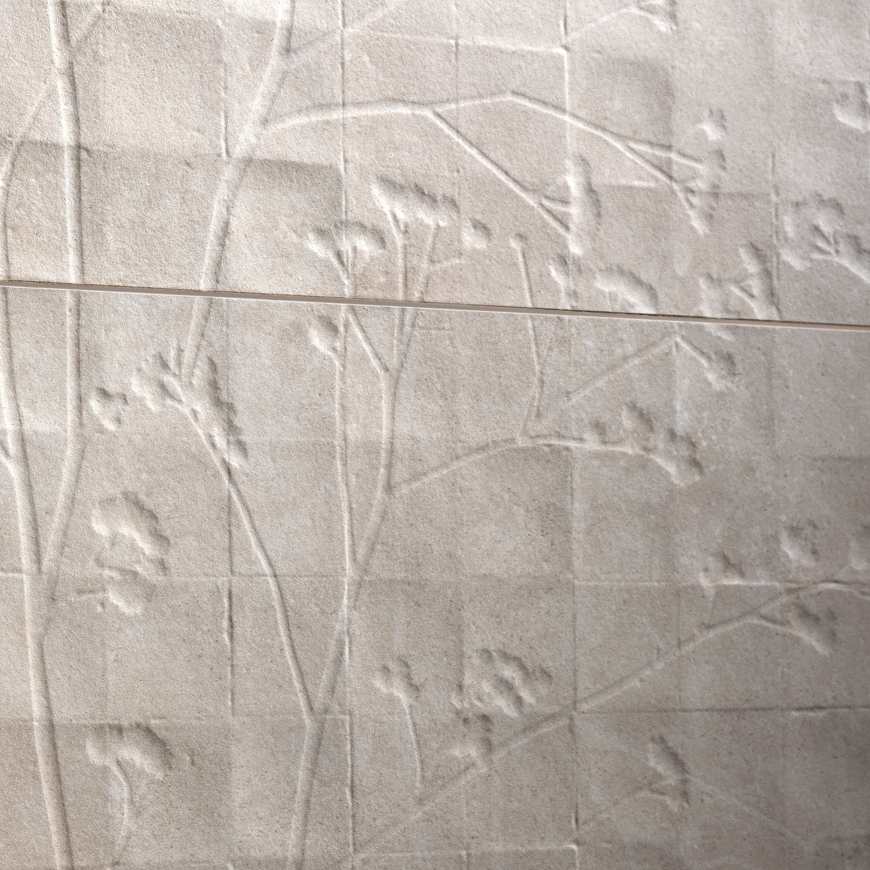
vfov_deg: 14.9
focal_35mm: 117
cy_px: 600
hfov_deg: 14.7
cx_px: 84
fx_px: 3327
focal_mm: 50
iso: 50
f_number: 10
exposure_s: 1/100
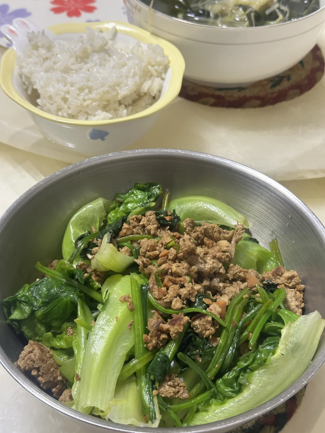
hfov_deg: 30.3
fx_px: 601
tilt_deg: -45.0
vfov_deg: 39.7
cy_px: 216
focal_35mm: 48
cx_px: 162
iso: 125
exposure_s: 1/50
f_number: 1.78
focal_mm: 6.86
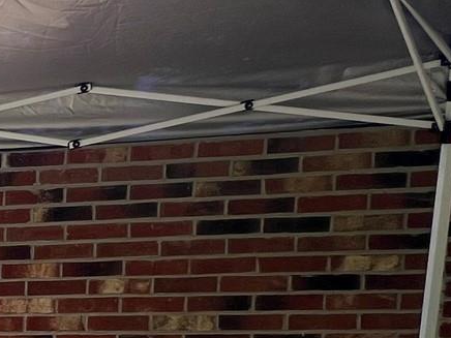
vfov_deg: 21.8
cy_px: 429
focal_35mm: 61
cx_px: -439
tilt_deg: -5.5
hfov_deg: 19.3
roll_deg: +0.1
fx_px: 795
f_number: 1.8
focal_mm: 1.57
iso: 32
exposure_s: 1/266
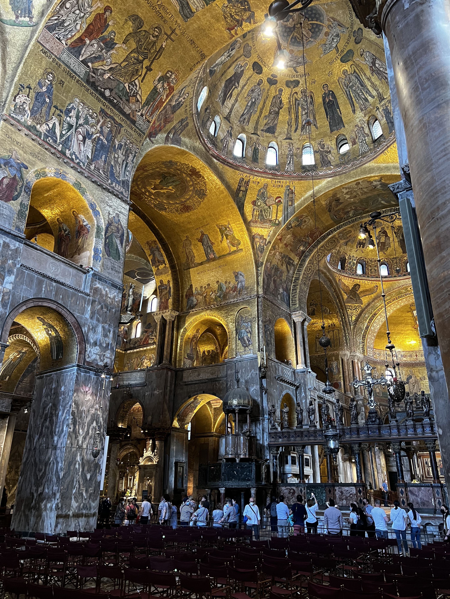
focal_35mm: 26
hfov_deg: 53.1
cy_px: 300
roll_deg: -1.9
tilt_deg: +23.2
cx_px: 225
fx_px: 451
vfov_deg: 67.3
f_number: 1.5
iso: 500
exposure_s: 1/50
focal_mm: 5.7
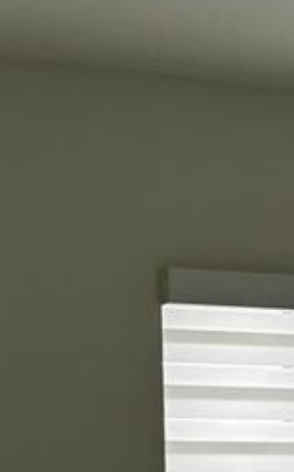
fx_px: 1721
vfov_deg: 13.2
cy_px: 975
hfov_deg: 9.7
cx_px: 27
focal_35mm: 134
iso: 50
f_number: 1.6
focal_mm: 5.96
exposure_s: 1/312
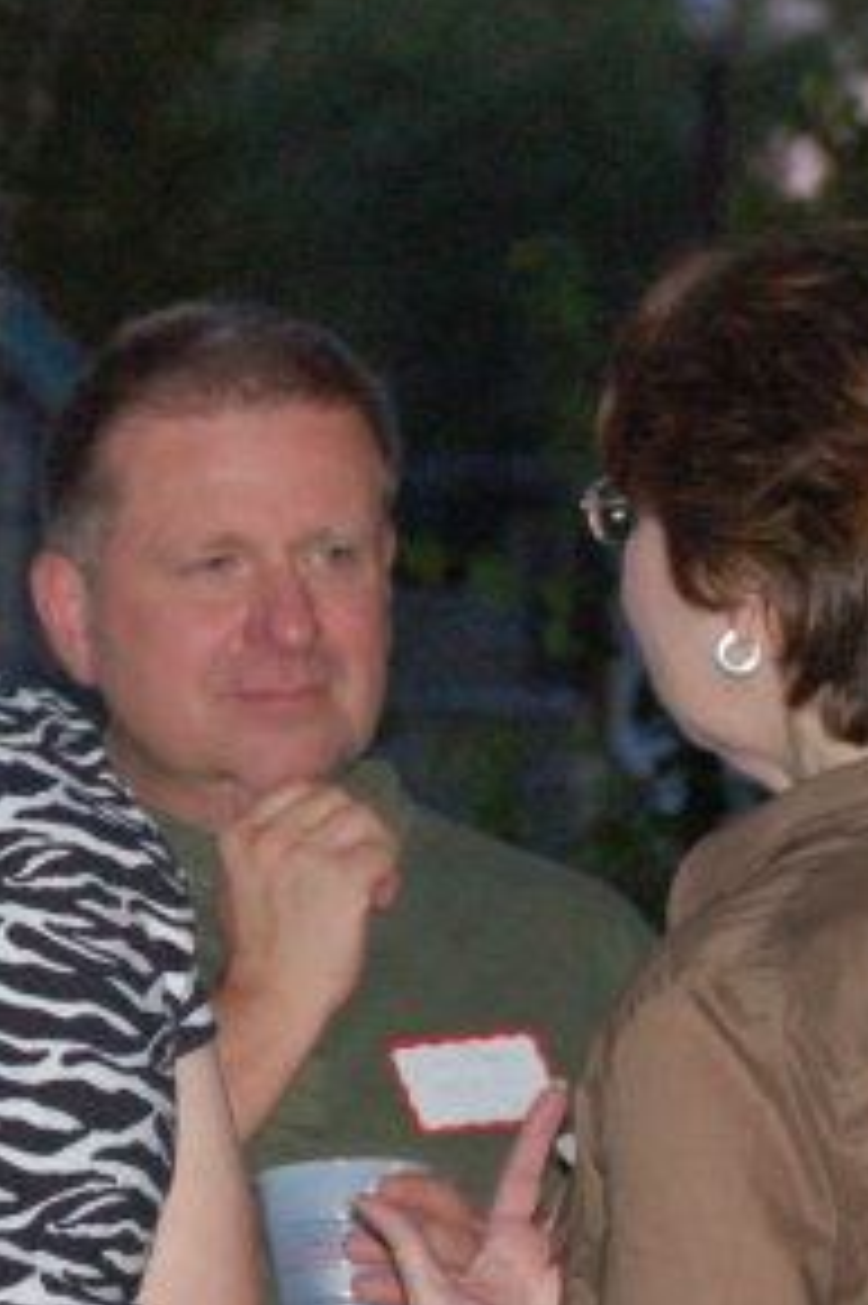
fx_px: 7723
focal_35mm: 213
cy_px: 675
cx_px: -193
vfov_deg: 9.7
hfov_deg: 6.4
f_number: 5
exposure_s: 1/60
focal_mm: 55
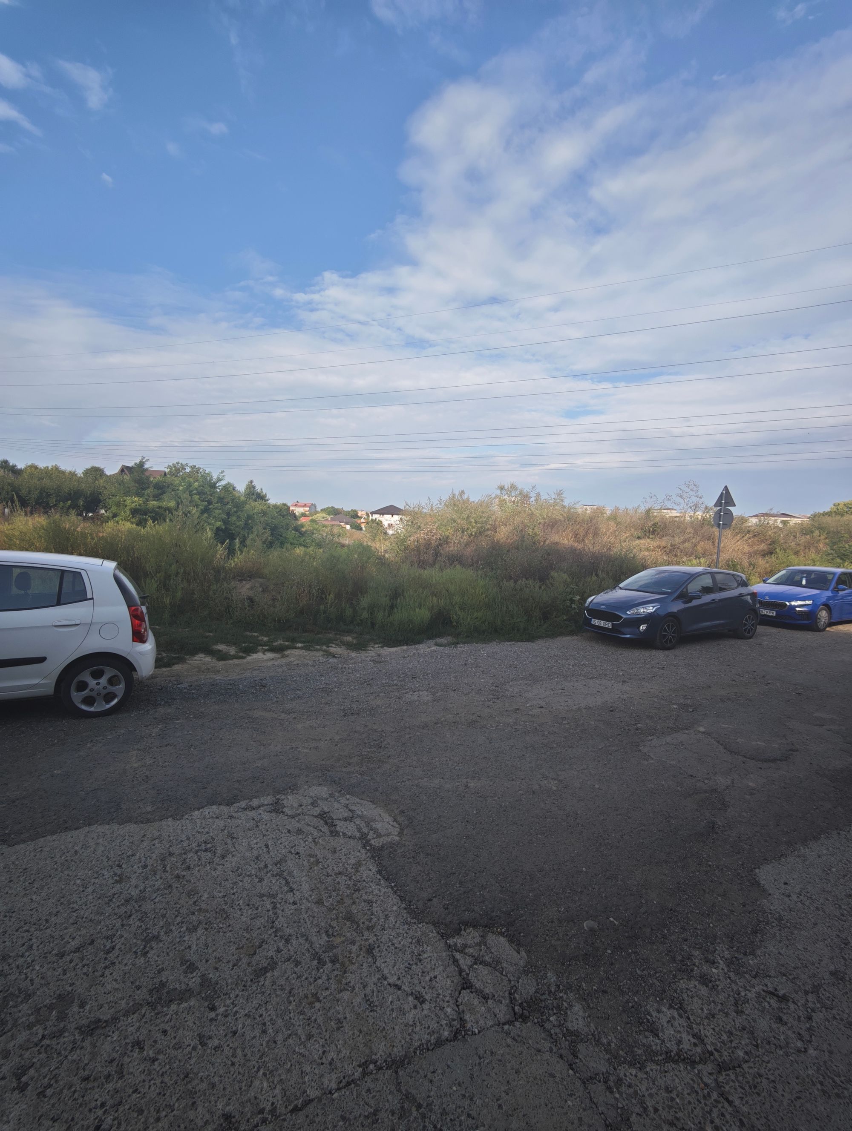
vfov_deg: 102.0
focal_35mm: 14
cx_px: 426
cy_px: 566
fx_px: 458
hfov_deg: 85.8
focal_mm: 2.16
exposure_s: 1/339
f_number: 2.2
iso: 50
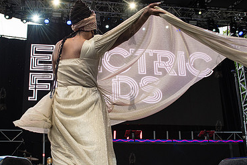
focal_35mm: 49
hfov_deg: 40.2
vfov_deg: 27.5
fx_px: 336
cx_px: 105
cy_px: 81
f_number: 4.5
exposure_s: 1/640
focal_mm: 27
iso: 640
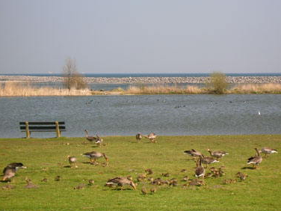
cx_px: 167
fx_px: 990
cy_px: 101
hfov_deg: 16.1
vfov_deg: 12.1
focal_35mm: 122
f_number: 8.2
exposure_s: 1/120
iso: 50
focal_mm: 17.1
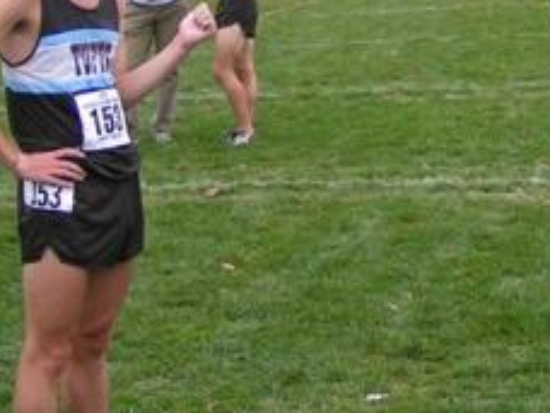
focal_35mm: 121
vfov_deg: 12.2
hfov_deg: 16.2
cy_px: 128
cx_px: 433
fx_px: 1923
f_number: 2.8
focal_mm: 5.8
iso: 50
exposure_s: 1/100
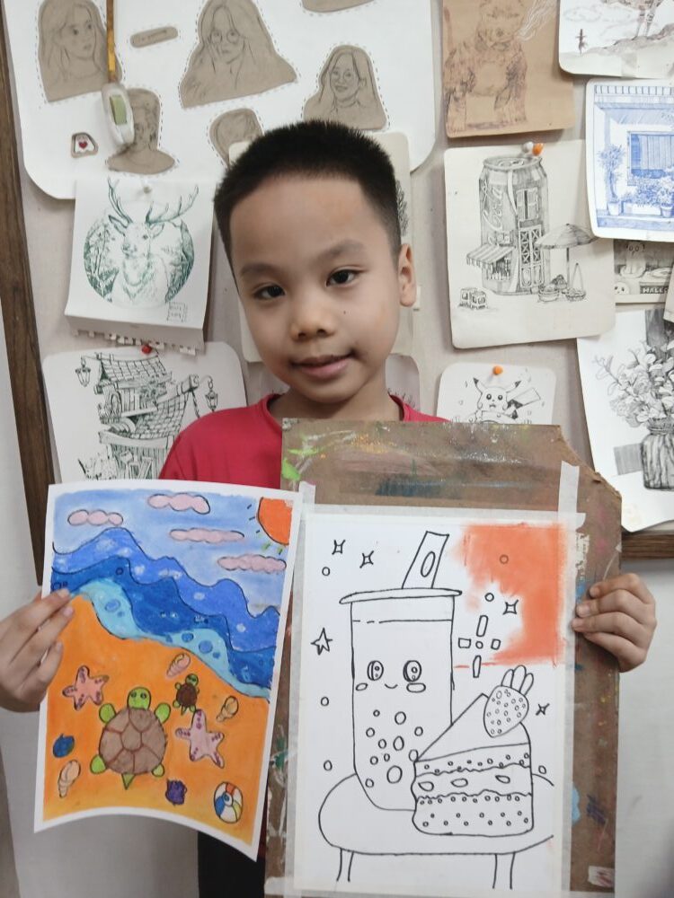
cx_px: 337
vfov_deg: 67.3
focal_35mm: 26
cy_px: 449
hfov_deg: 53.1
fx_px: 675
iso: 160
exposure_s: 1/50
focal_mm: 3.98
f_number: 1.8
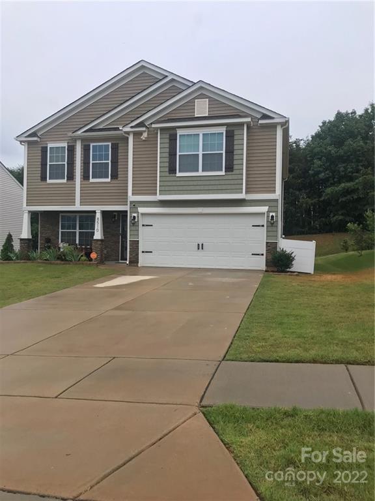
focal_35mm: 28
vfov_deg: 63.4
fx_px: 404
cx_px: 188
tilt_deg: +0.7
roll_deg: -1.6
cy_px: 250
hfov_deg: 49.7
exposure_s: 1/409
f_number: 1.8
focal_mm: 3.99
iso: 20
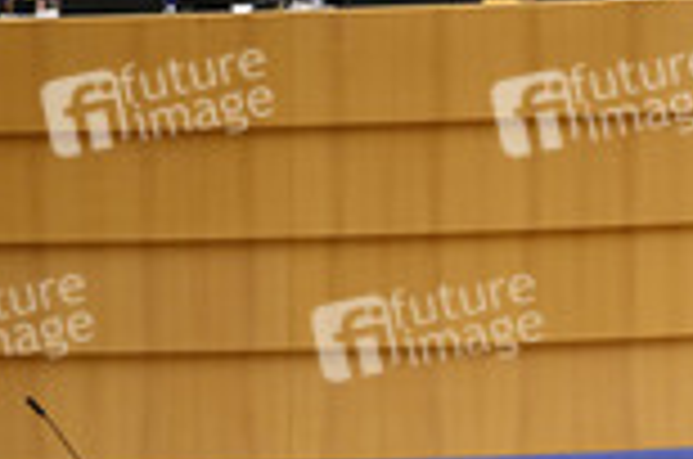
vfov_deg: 2.3
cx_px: 938
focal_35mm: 586
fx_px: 11257
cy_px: 441
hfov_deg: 3.5
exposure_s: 1/400
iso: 1000
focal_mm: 200
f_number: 2.8
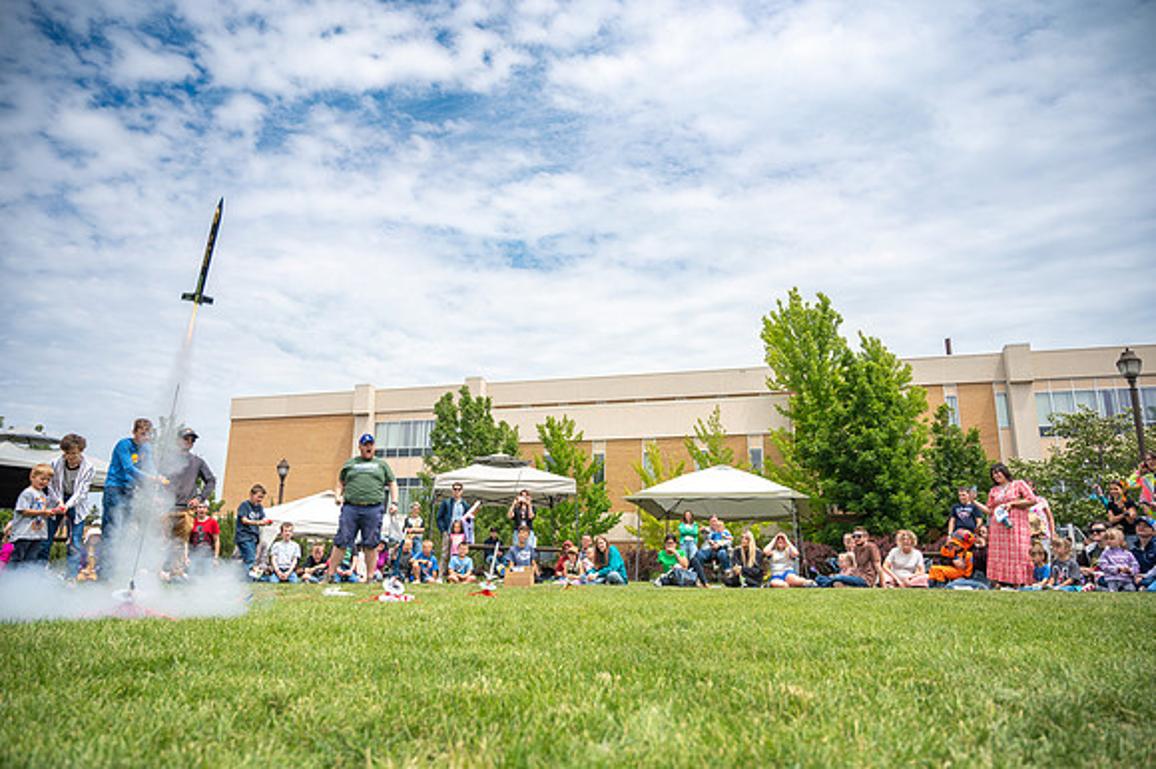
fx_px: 770
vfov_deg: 53.1
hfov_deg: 73.8
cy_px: 384
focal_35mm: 24
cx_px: 578
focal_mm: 24
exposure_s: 1/2500
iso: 160
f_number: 4
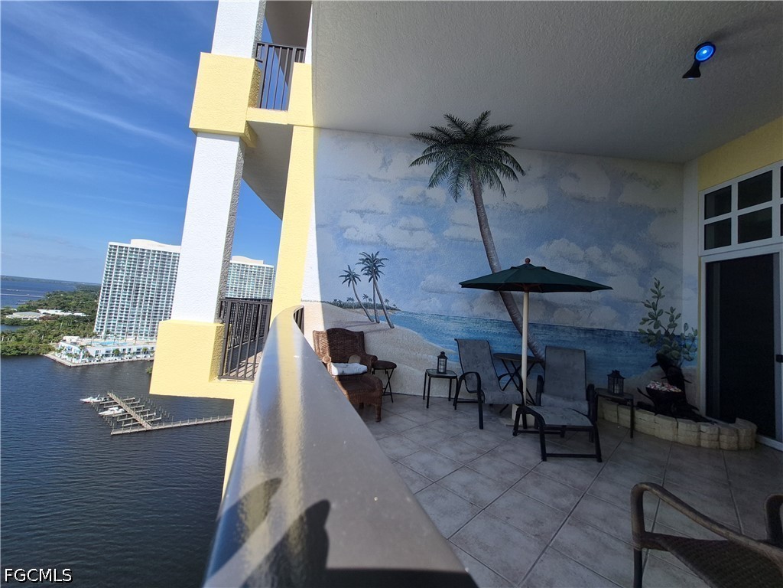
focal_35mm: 13
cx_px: 392
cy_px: 294
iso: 40
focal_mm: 1.74
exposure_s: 1/2680
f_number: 2.2
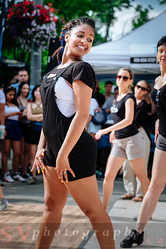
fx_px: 636
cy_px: 124
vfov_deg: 22.1
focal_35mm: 92
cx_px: 83
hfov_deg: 14.9
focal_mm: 61
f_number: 4
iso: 200
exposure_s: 1/640
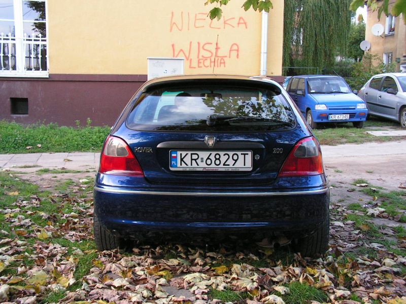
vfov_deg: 32.9
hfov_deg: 42.9
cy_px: 152
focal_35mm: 44
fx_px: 516
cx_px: 203
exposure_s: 1/40
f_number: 3.2
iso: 160
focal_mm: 7.4
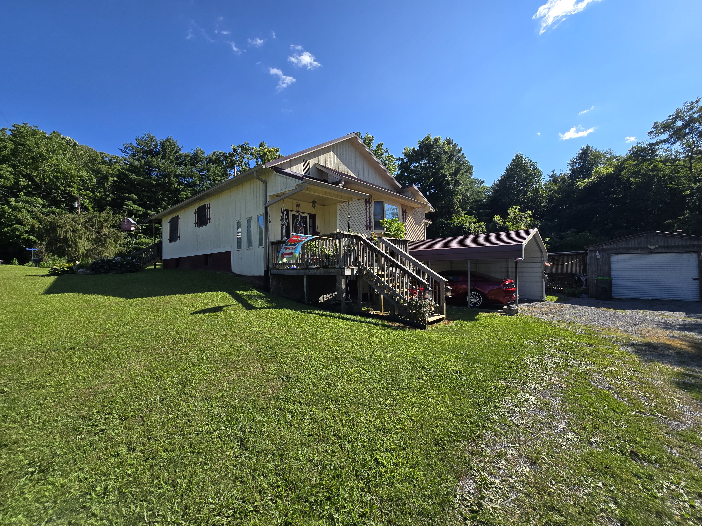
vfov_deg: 89.9
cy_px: 263
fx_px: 264
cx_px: 351
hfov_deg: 106.2
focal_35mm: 13
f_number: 2.2
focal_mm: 2.2
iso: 50
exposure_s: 1/1884
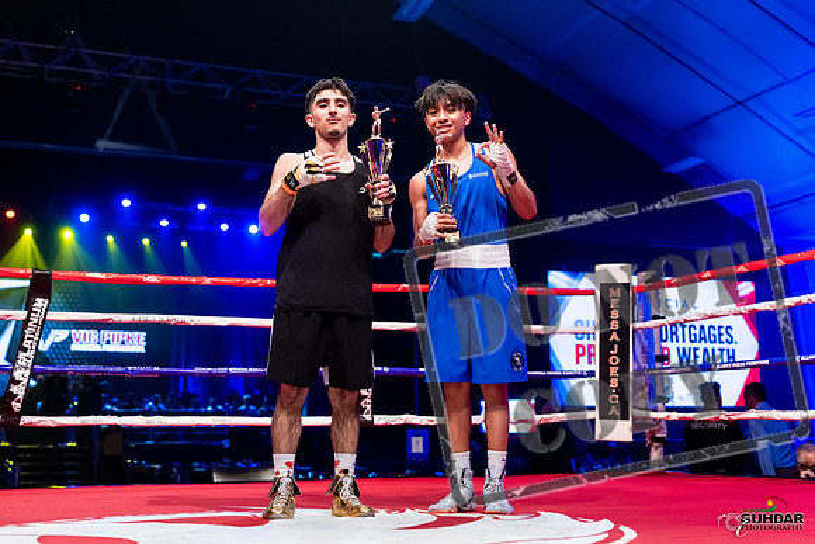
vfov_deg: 31.2
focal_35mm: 43
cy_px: 272
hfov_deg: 45.4
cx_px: 408
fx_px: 974
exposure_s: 1/400
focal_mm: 43
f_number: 2.8
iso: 4000
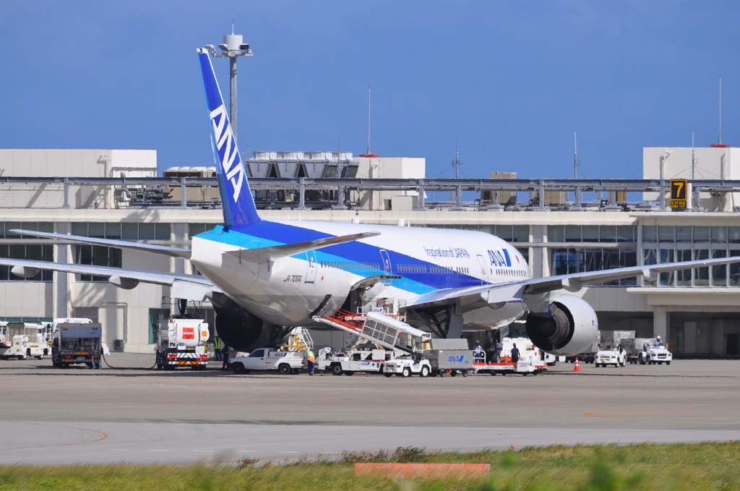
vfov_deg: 3.0
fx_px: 9234
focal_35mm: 450
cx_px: 370
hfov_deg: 4.6
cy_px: 246
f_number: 8
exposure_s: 1/2000
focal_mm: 300
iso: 360
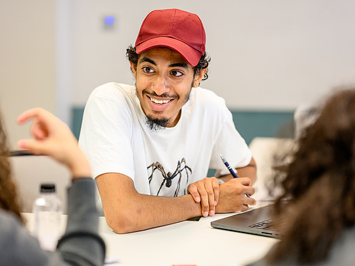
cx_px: 173
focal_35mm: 96
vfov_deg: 15.4
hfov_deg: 20.4
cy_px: 134
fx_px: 984
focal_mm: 85
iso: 1250
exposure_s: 1/320
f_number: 1.8
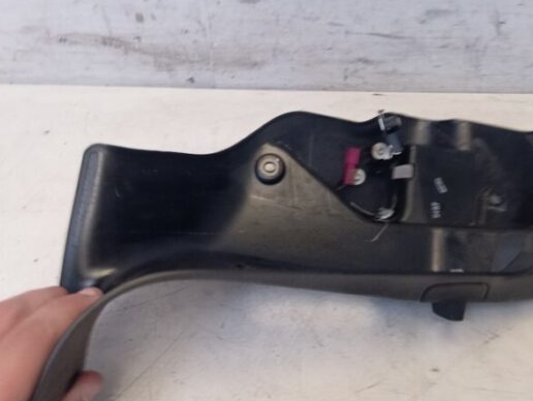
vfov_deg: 37.8
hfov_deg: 48.8
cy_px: 209
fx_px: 586
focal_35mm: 38
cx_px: 304
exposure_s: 1/33.3
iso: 921
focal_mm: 4.22
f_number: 1.8
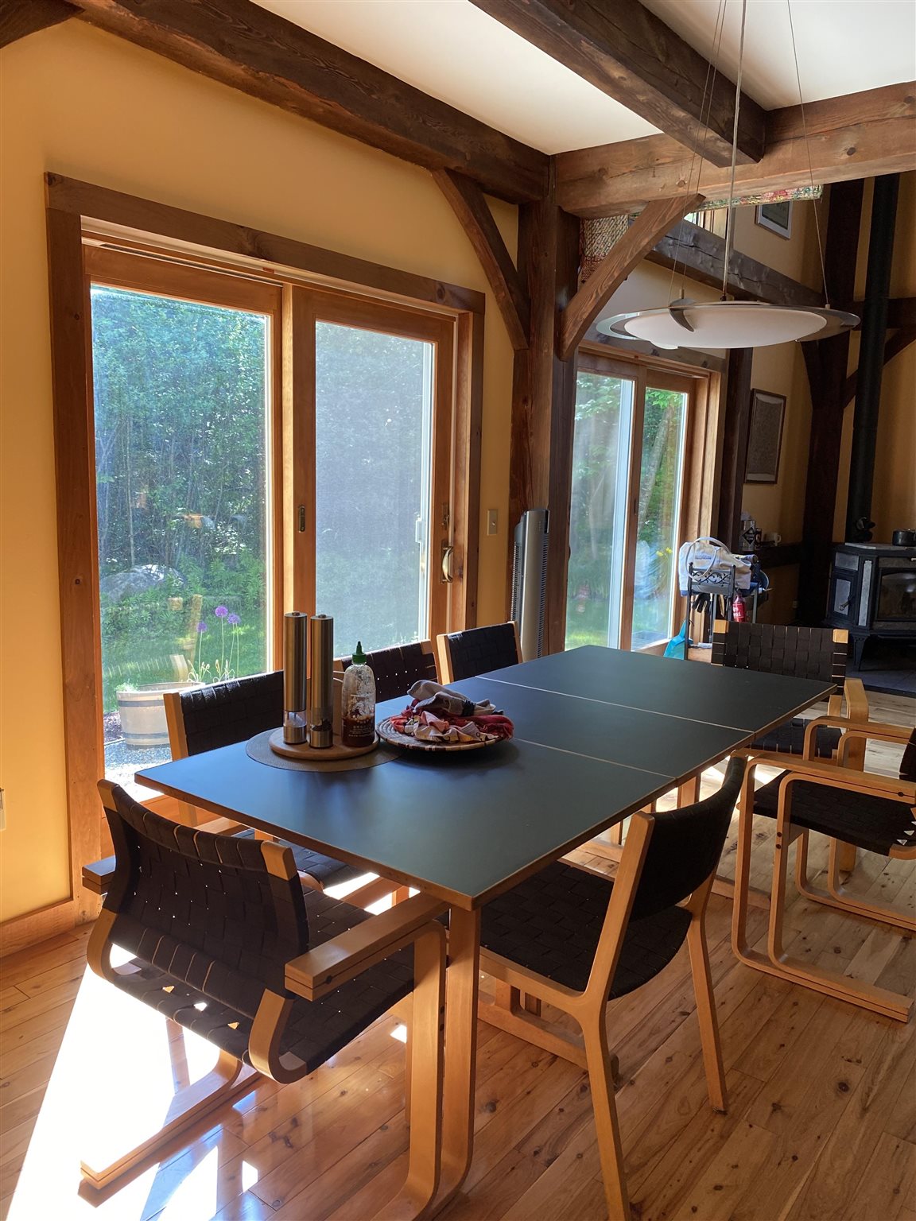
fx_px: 917
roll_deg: -1.3
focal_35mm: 26
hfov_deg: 53.1
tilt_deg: -7.6
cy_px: 610
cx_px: 458
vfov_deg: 67.3
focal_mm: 4.25
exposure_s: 1/121
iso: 125
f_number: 1.8
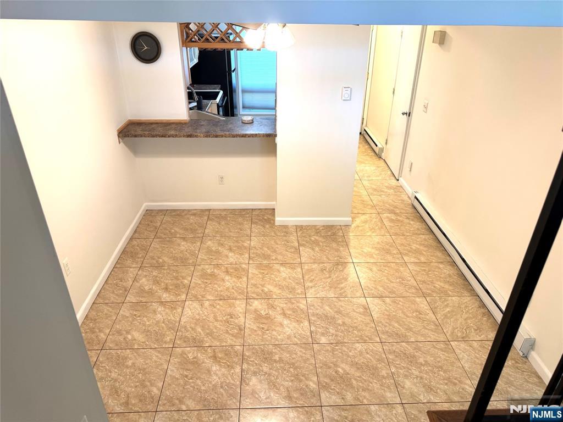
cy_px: 211
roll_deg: -0.2
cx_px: 282
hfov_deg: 71.6
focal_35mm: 24
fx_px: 390
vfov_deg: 56.8
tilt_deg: -29.1
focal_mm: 6.76
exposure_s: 1/60
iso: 160
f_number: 1.78
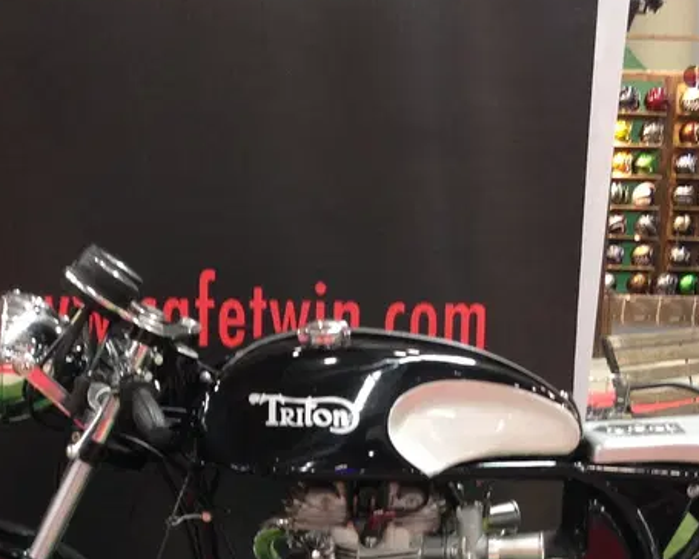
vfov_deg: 17.5
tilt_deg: -14.2
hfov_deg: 22.5
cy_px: 594
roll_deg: -0.3
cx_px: 359
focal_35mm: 85
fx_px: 1758
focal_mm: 4.12
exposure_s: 1/20
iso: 100
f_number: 2.4
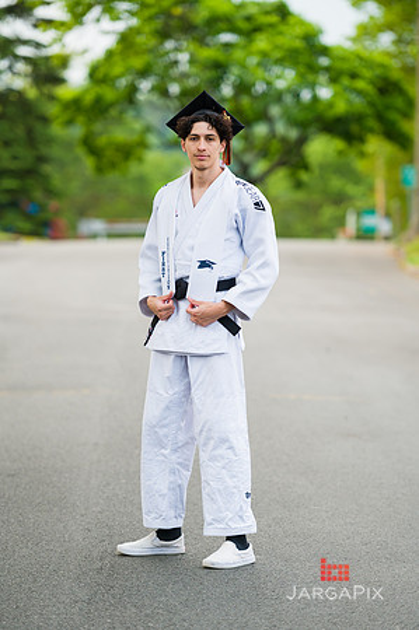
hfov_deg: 8.3
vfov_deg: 12.5
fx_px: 2887
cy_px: 315
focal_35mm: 165
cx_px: 210
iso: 200
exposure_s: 1/800
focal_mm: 165
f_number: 3.2
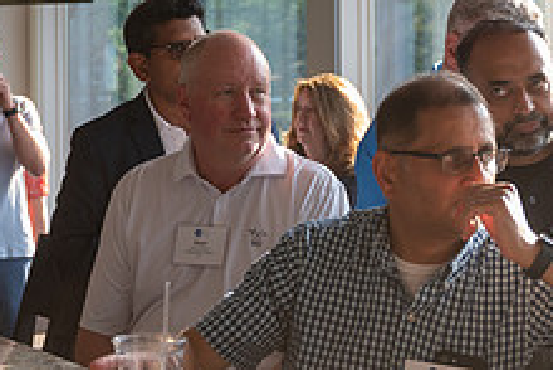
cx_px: 256
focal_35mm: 108
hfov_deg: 18.9
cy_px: 143
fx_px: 1660
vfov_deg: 12.7
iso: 640
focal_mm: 41
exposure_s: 1/320
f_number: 4
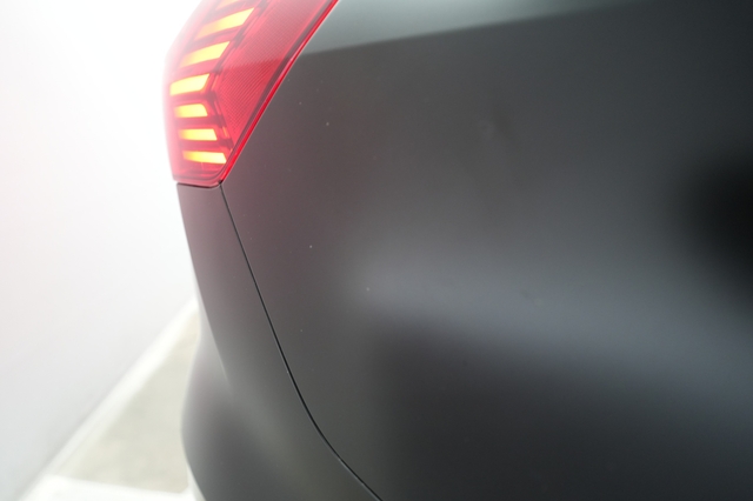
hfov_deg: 73.8
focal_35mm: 24
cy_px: 250
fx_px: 502
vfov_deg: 53.1
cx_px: 376
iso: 1600
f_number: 2.8
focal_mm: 24
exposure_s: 1/60
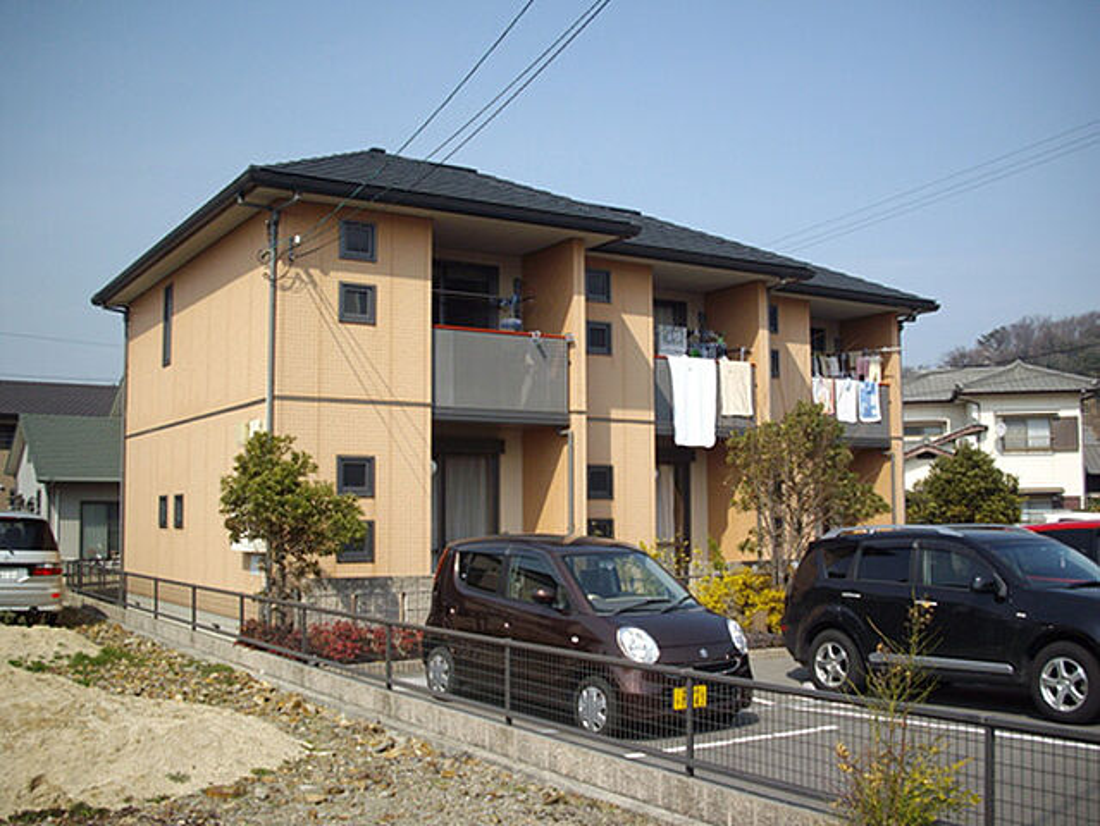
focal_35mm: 37
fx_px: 1176
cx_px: 550
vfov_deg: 38.7
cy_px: 413
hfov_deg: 50.1
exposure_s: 1/250
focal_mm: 6.2
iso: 80
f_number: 5.6
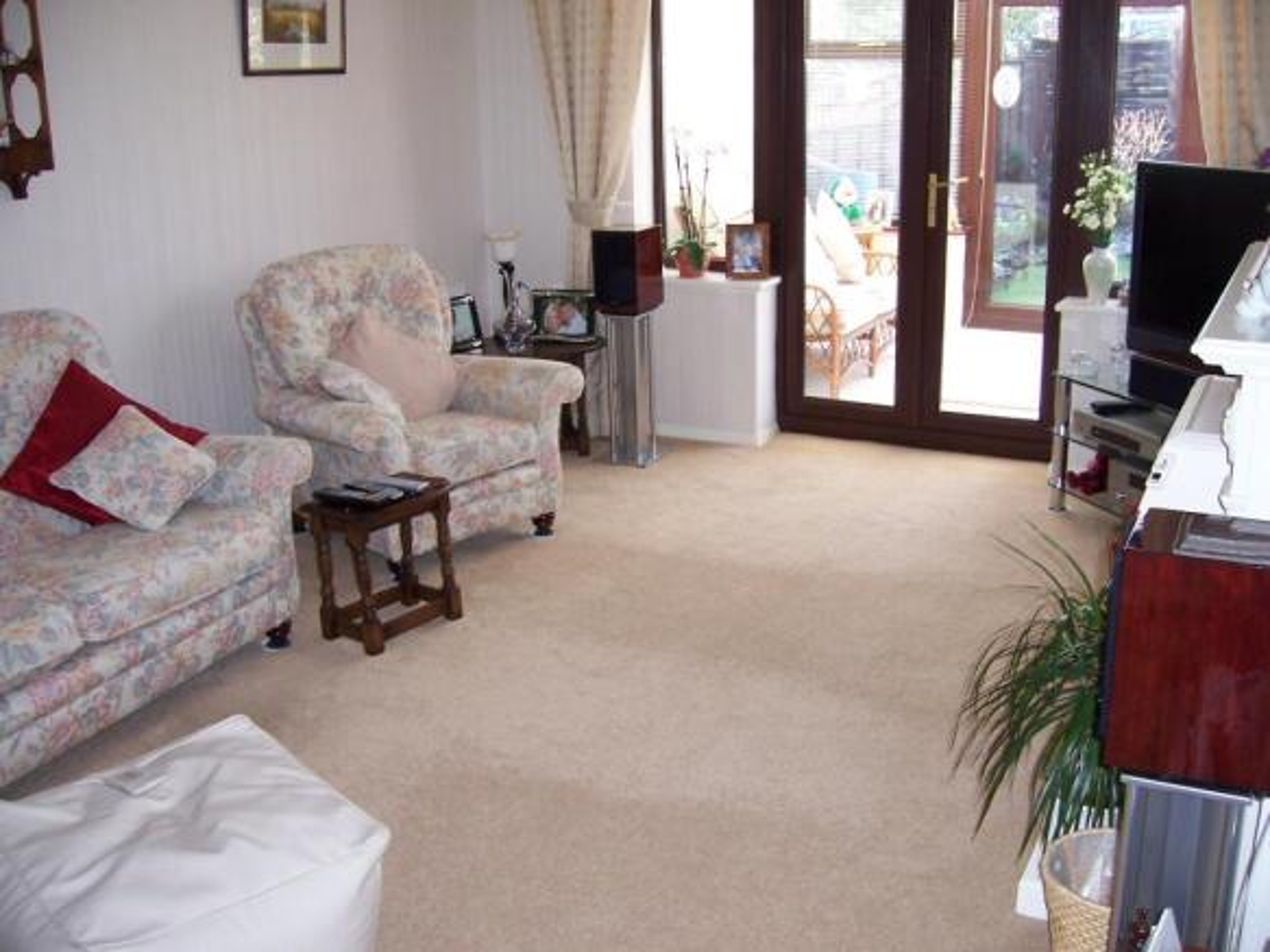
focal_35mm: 36
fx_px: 1321
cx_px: 635
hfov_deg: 51.4
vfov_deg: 39.6
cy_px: 476
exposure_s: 1/60
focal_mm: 6
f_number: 3
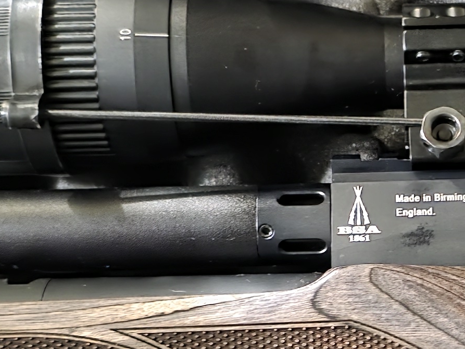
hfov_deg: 18.6
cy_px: 318
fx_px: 1384
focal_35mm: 103
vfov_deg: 14.2
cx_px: 451
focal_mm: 6.3
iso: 2000
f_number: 1.7
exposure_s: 1/20
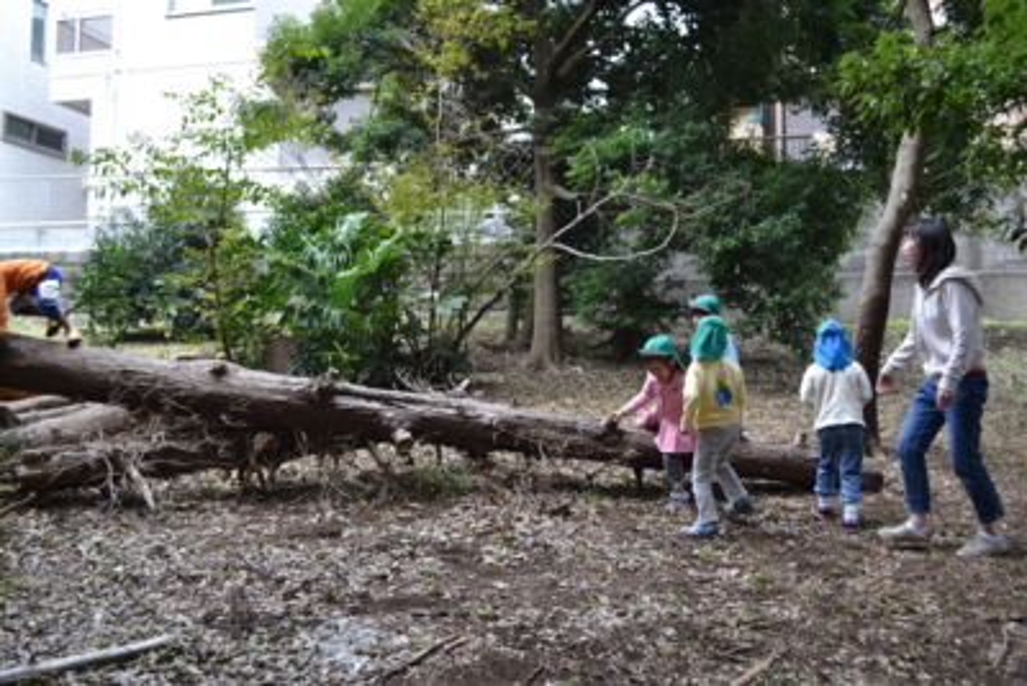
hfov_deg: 53.1
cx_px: 514
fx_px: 1027
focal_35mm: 36
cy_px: 343
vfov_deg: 36.9
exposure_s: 1/100
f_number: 5
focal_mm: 24
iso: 400
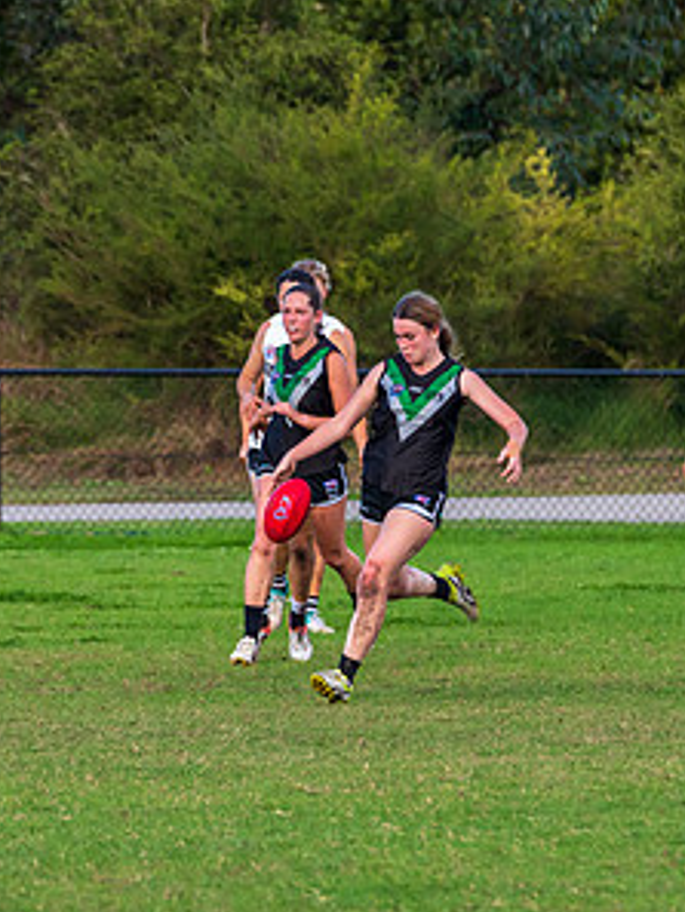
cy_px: 466
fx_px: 17190
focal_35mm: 652
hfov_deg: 2.3
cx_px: 220
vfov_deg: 3.0
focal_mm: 300
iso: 800
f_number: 8
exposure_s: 1/500
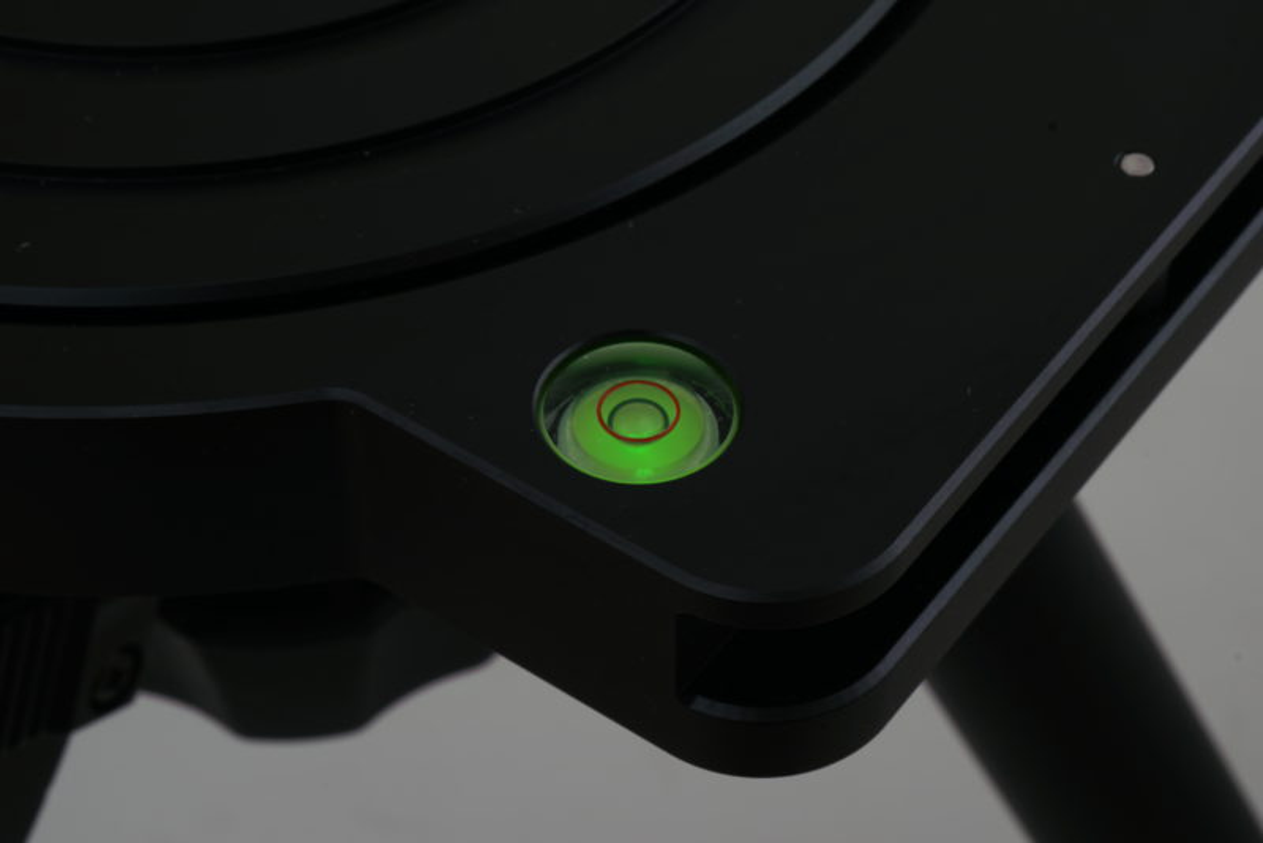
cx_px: 632
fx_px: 2632
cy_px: 422
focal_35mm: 75
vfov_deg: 18.2
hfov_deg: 27.0
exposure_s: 5
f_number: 16
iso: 100
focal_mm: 50
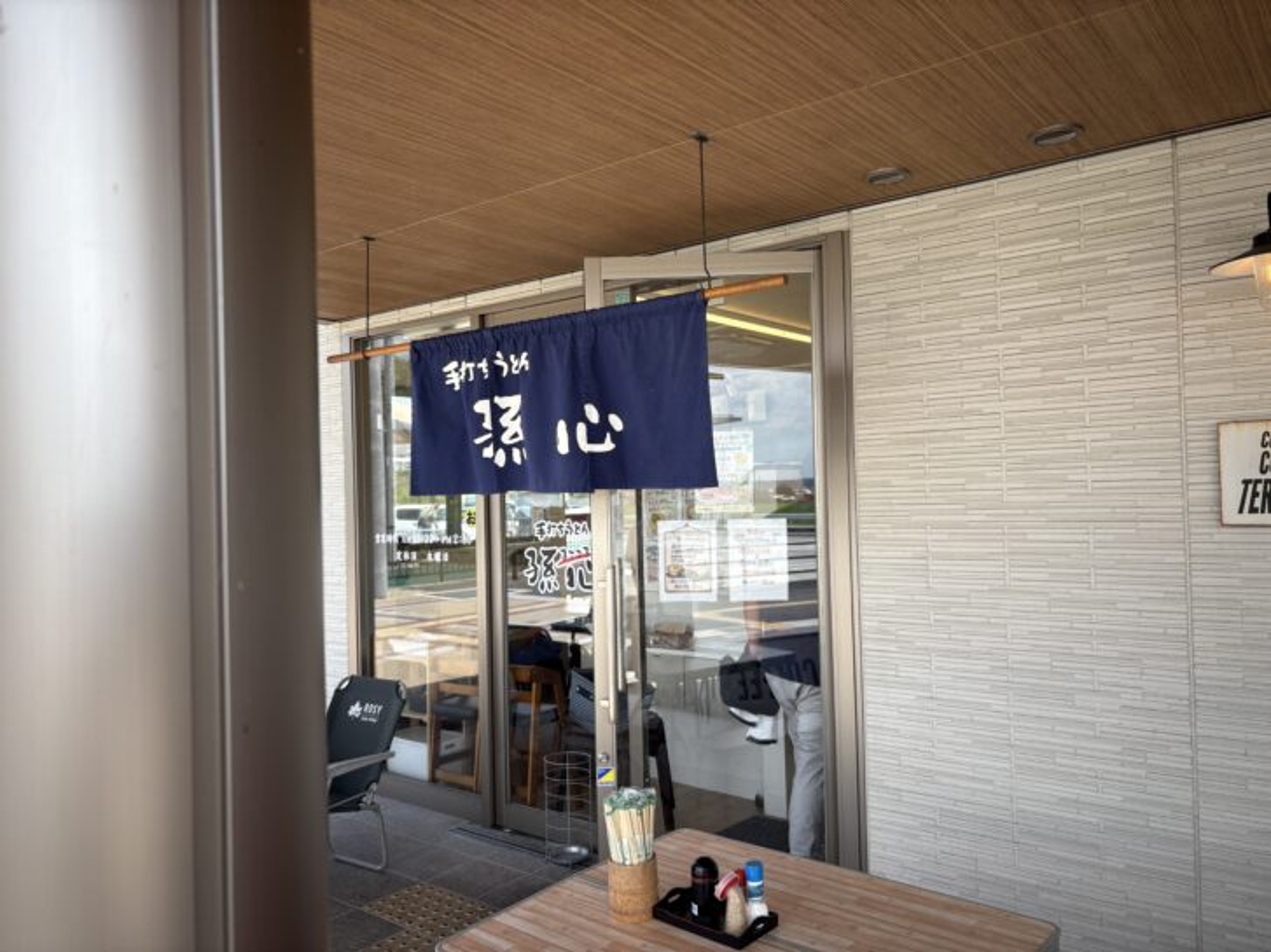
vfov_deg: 53.0
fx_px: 954
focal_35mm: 26
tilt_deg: +0.4
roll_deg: +2.0
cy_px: 476
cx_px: 636
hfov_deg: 67.3
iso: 50
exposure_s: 1/724
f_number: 1.6
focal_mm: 5.96
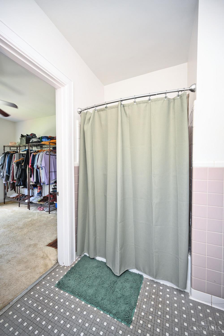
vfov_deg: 104.3
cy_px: 168
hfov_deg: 81.2
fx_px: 131
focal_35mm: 14
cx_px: 112
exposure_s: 1/60
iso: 500
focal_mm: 14
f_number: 4
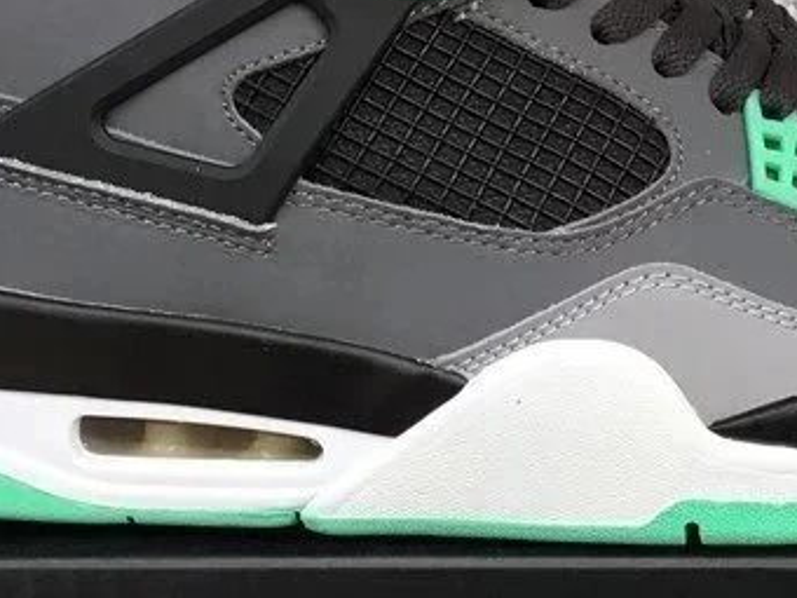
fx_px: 1888
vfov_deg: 18.0
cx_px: 527
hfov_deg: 23.7
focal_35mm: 82
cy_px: 341
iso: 25
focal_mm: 3.3
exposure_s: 1/193
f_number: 2.4
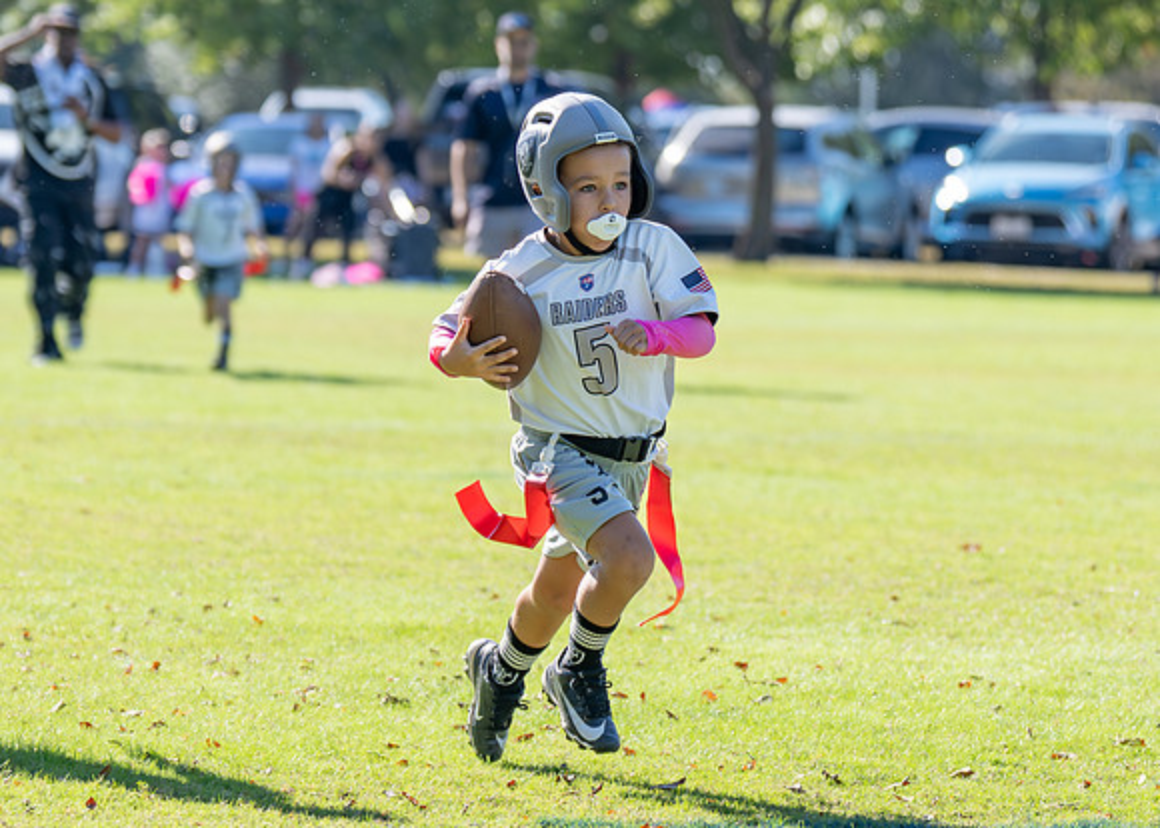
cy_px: 471
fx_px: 8072
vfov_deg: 5.9
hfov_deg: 8.2
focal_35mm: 245
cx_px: 470
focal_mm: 102
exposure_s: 1/2500
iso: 250
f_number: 2.8
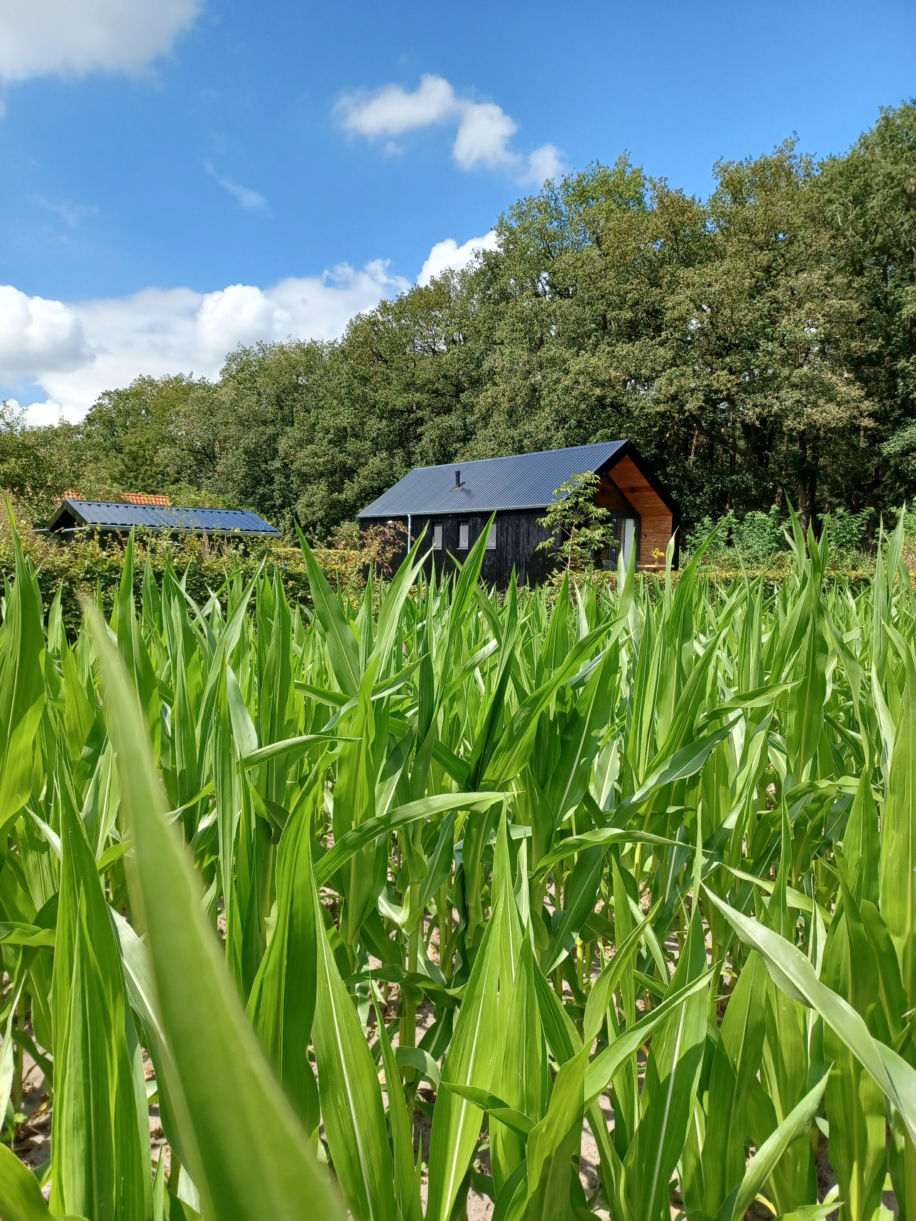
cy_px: 610
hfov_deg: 54.9
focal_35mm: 25
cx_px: 458
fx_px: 882
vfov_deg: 69.4
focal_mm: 4.6
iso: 32
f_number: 1.8
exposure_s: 1/365
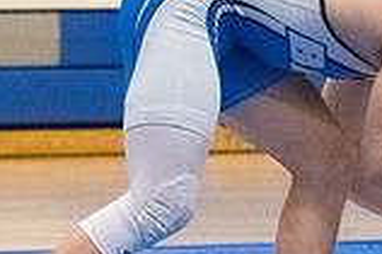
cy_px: 167
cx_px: 520
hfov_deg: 3.4
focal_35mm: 607
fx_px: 6434
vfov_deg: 2.3
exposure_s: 1/1600
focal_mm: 110
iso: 10000
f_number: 4.5
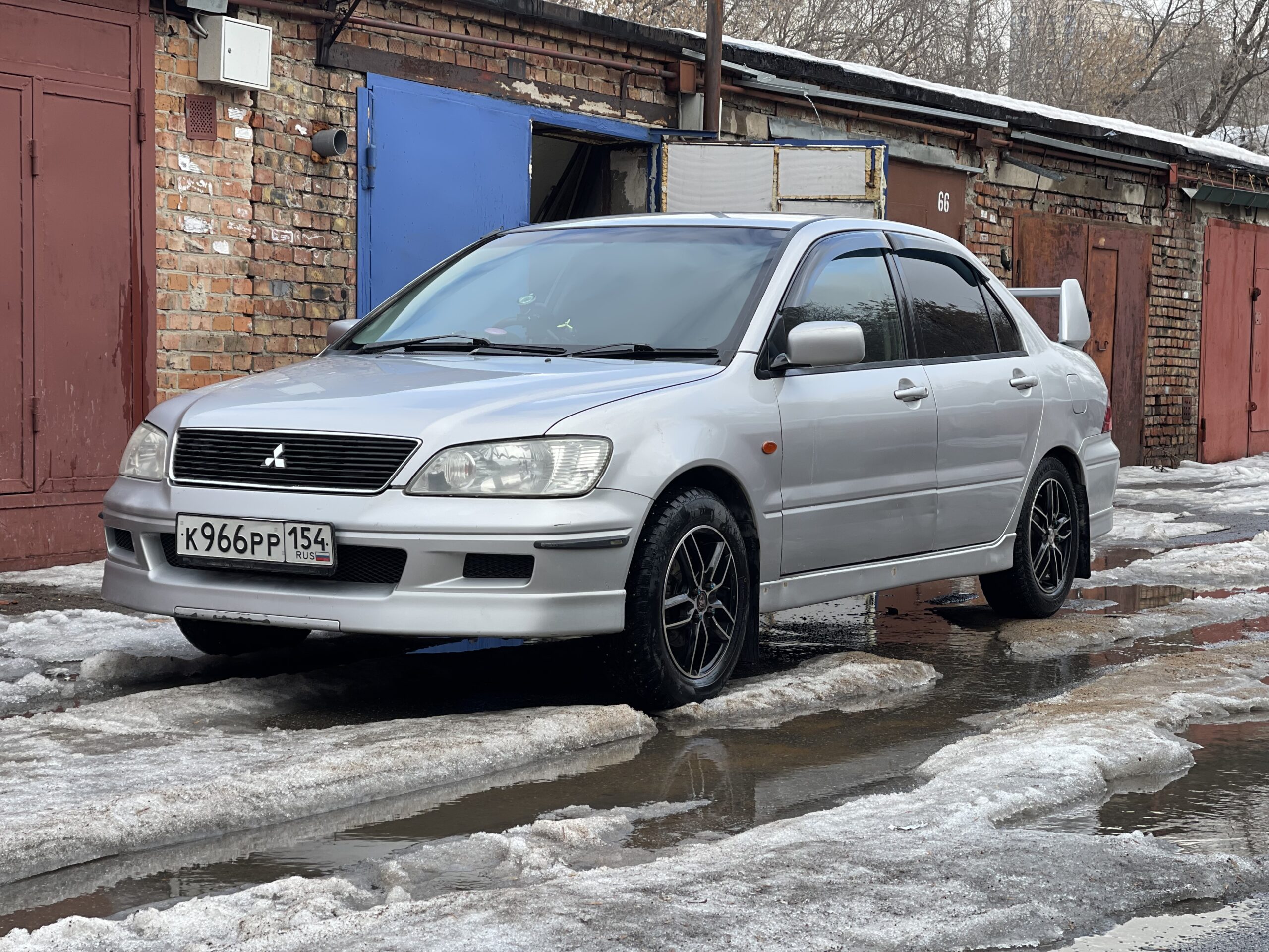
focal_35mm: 64
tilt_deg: -3.0
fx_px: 2346
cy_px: 476
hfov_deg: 30.3
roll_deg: -0.8
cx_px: 634
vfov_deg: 22.9
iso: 20
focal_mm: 7.5
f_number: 2.2
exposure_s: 1/121
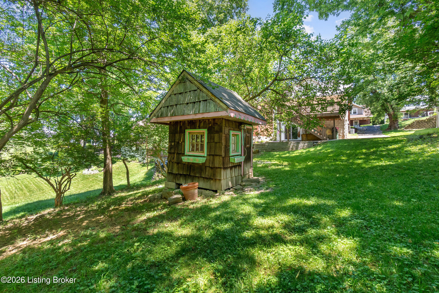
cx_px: 220
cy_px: 146
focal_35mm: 15
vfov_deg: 77.3
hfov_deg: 100.4
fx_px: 183
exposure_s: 1/100
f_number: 8
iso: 400
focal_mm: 10
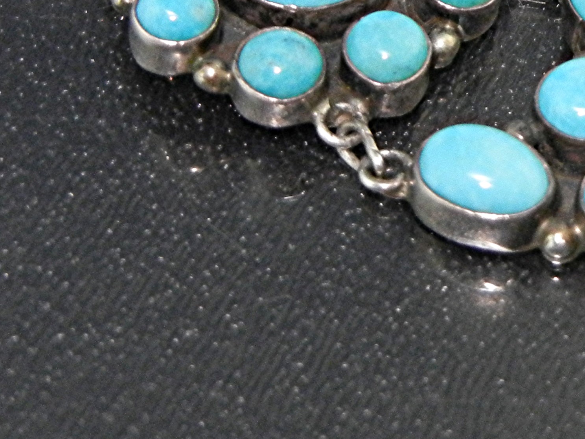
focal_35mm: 121
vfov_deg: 11.9
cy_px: -111
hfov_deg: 16.0
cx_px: 560
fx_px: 2045
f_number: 7.6
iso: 800
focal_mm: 8.1
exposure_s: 1/30
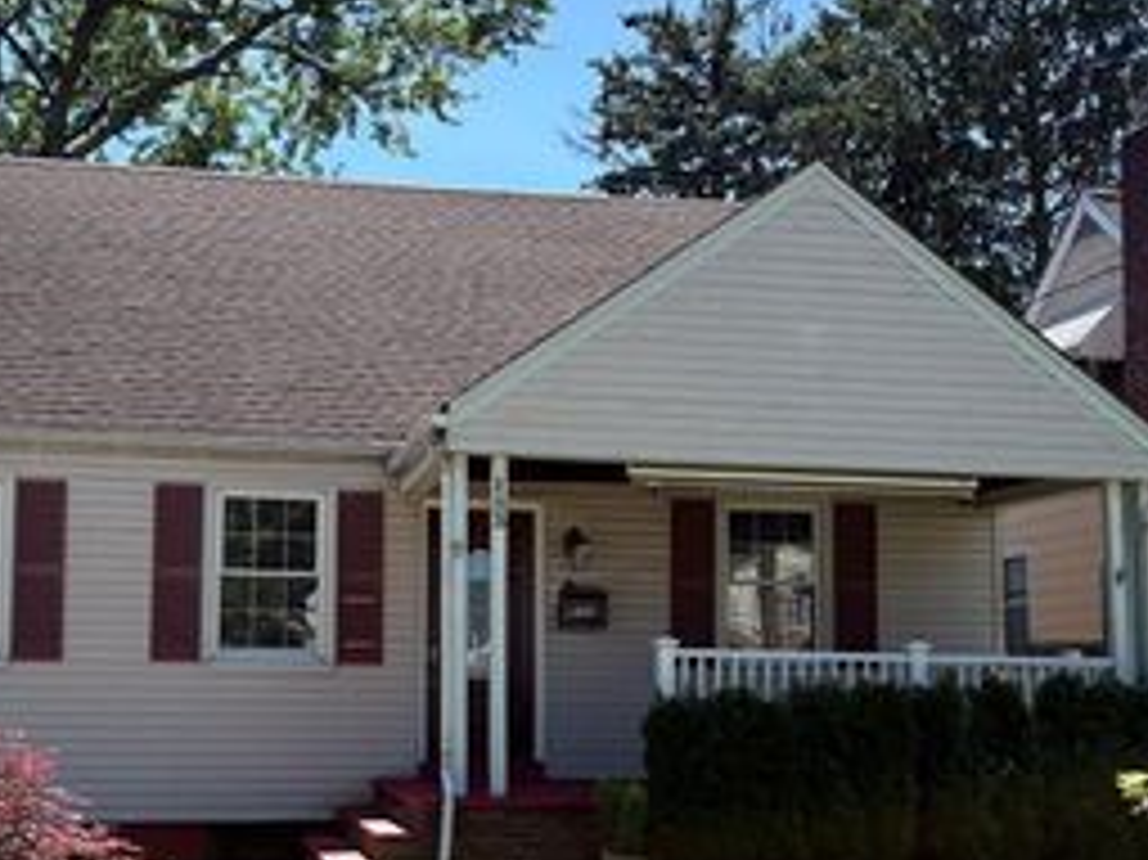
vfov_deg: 28.4
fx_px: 1691
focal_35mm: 51
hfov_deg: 37.4
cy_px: 574
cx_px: 477
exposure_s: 1/1706
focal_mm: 5.96
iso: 50
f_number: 1.6
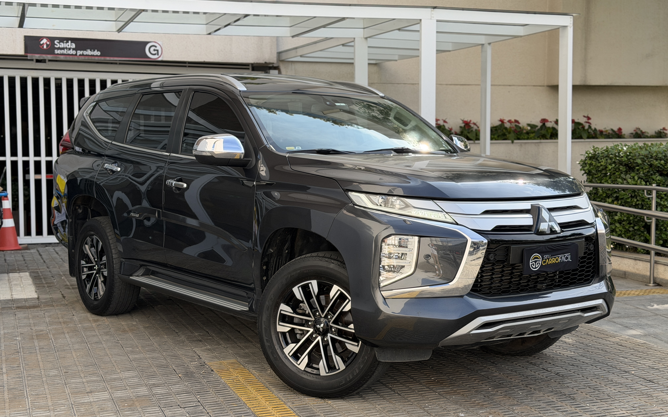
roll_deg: +0.9
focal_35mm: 51
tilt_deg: -4.3
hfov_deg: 39.6
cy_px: 210
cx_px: 335
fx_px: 928
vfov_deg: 25.3
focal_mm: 6.76
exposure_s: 1/1403
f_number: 1.78
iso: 64
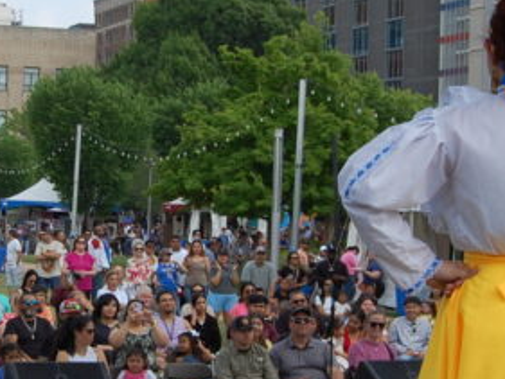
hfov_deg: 18.5
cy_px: 220
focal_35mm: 105
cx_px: 90
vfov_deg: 14.1
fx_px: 1532
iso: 200
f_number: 8
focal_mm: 20
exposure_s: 1/250
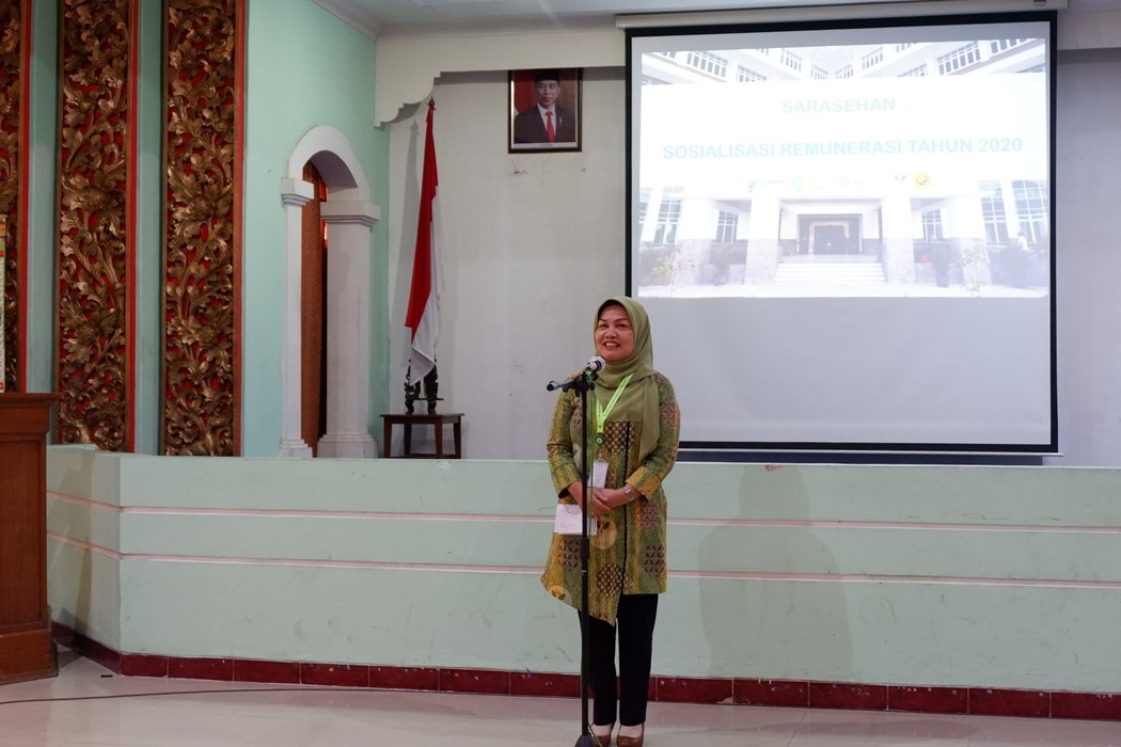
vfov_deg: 24.2
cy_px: 374
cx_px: 560
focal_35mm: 56
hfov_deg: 35.6
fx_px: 1744
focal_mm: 37.1
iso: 3200
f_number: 5.3
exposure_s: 1/30
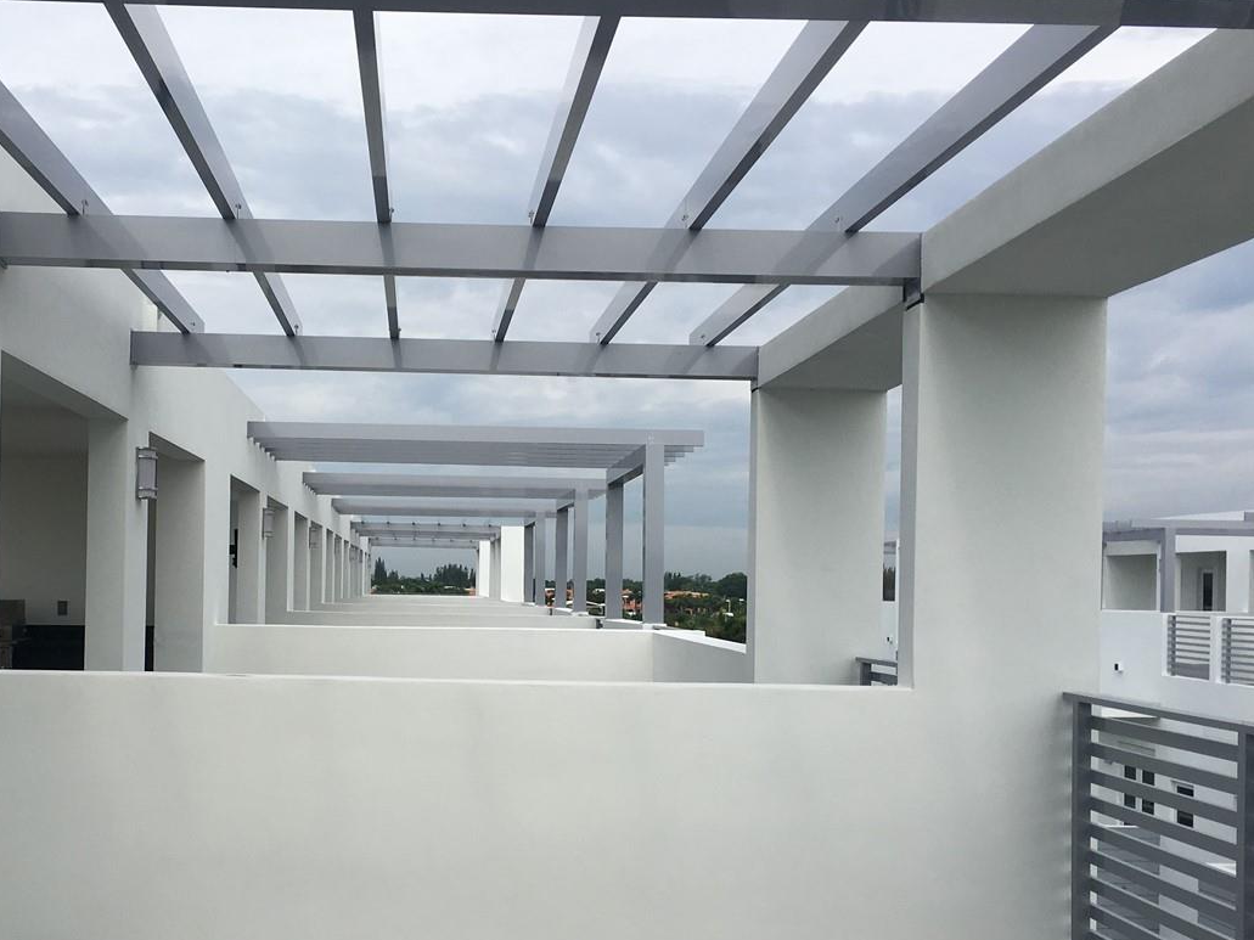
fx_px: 1630
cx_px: 401
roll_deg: -1.0
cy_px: 598
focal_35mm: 45
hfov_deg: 41.4
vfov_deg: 32.0
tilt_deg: -0.2
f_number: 2.2
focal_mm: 4.15
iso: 25
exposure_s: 1/2262
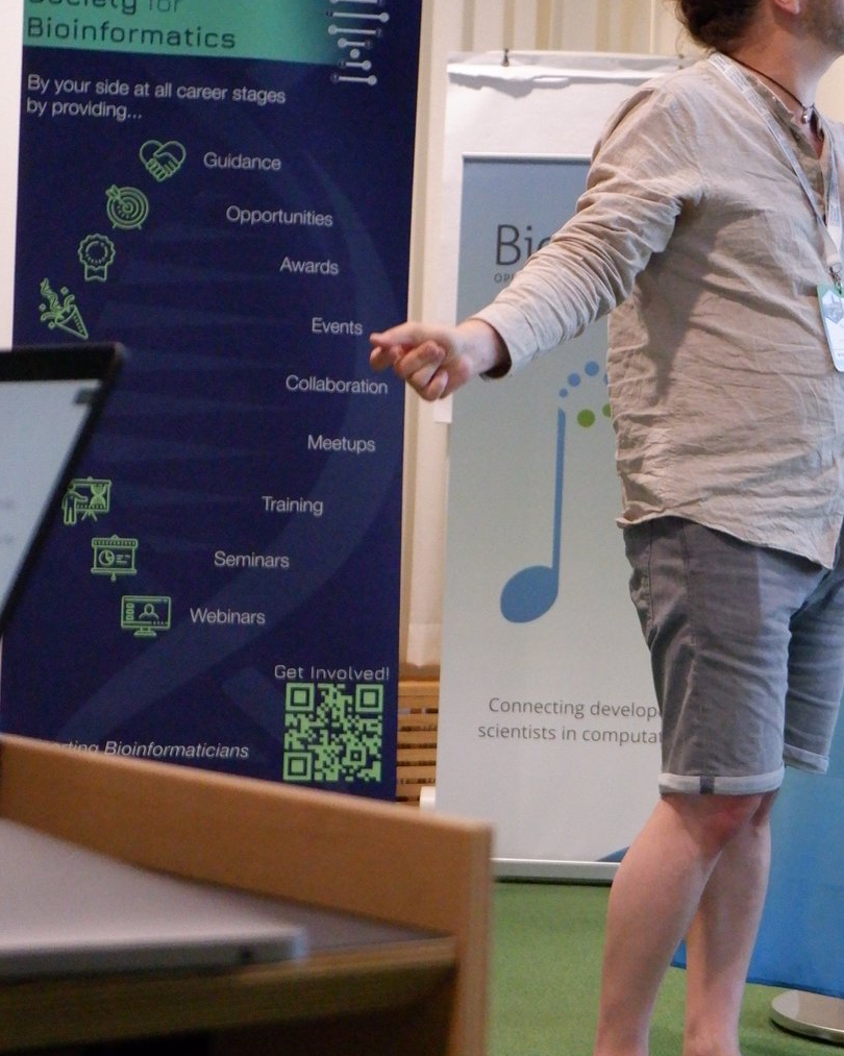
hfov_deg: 17.1
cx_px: 687
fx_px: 2780
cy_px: 486
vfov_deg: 21.5
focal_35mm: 89
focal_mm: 32.3
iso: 6400
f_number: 4.9
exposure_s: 1/180
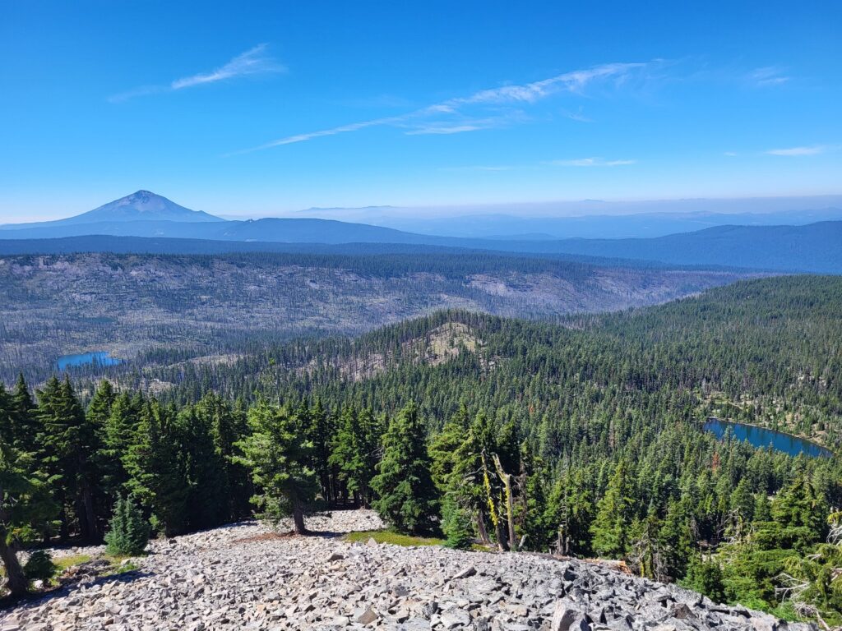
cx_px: 421
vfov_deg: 53.1
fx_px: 632
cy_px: 316
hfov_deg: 67.3
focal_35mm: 26
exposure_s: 1/2000
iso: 40
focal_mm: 5.4
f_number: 1.8
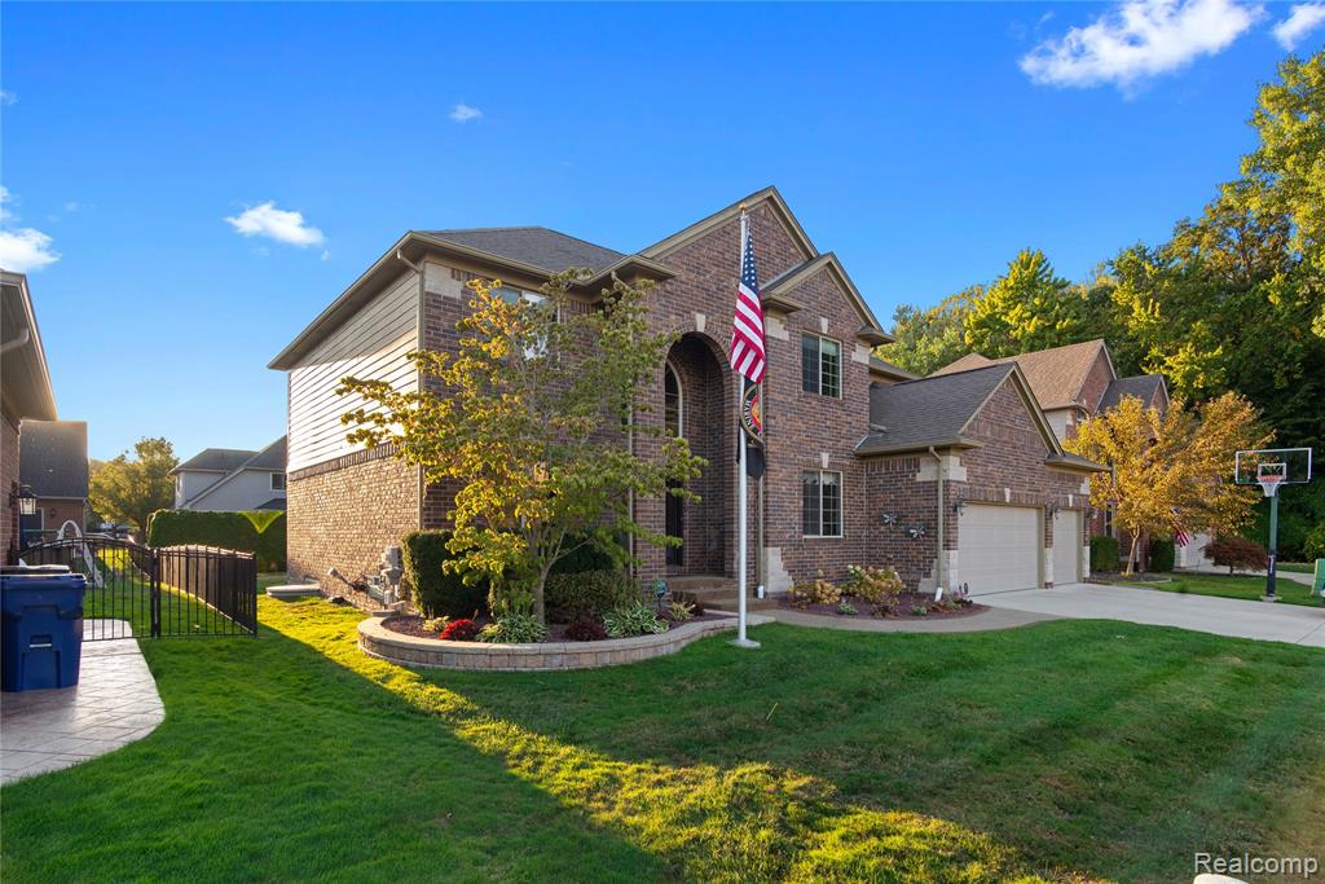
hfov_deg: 67.4
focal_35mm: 27
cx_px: 662
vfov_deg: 47.9
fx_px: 994
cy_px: 442
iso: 400
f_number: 9
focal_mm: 27
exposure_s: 1/60
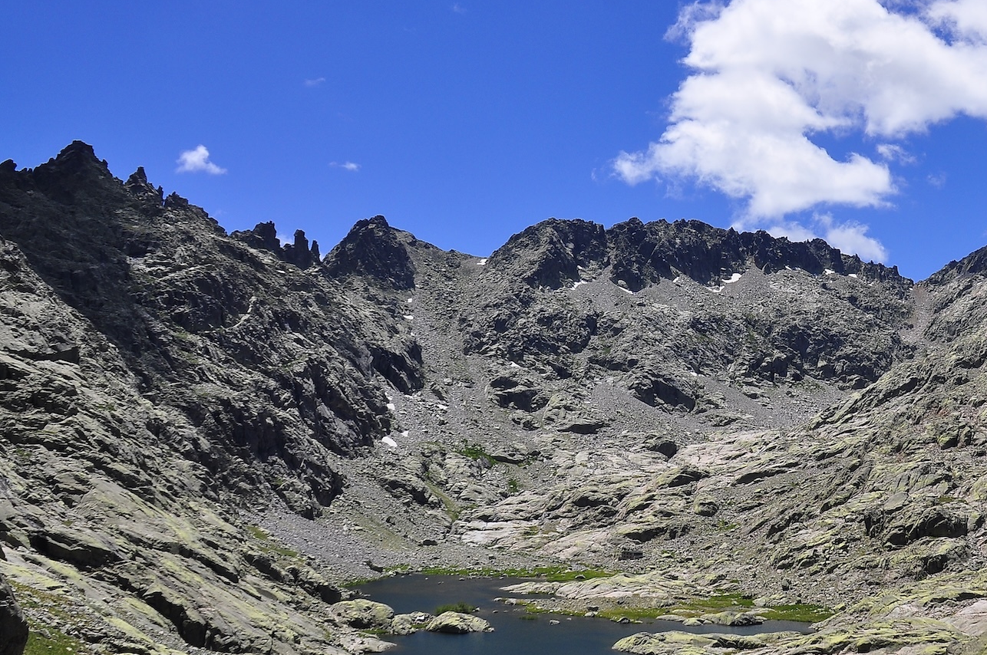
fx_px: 1150
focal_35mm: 42
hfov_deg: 45.1
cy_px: 358
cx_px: 718
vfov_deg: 31.8
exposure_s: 1/500
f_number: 9.5
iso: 200
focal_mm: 18
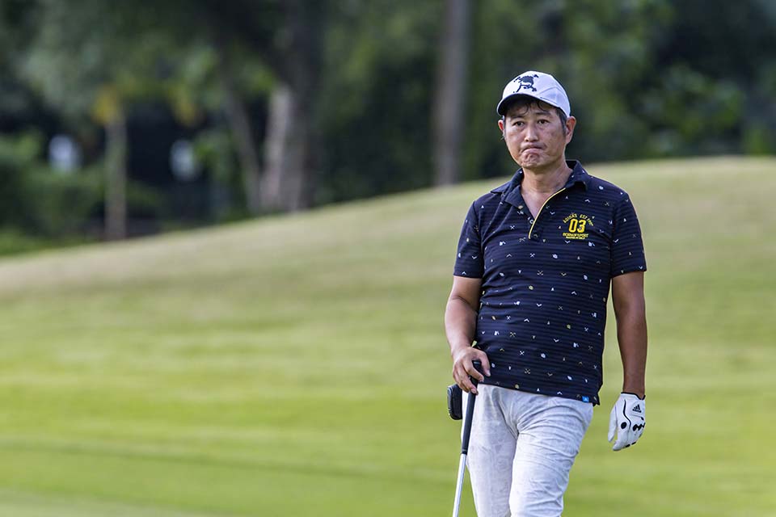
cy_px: 258
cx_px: 388
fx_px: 14010
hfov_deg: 3.2
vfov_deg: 2.1
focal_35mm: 650
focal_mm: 650
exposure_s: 1/2500
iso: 2800
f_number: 8
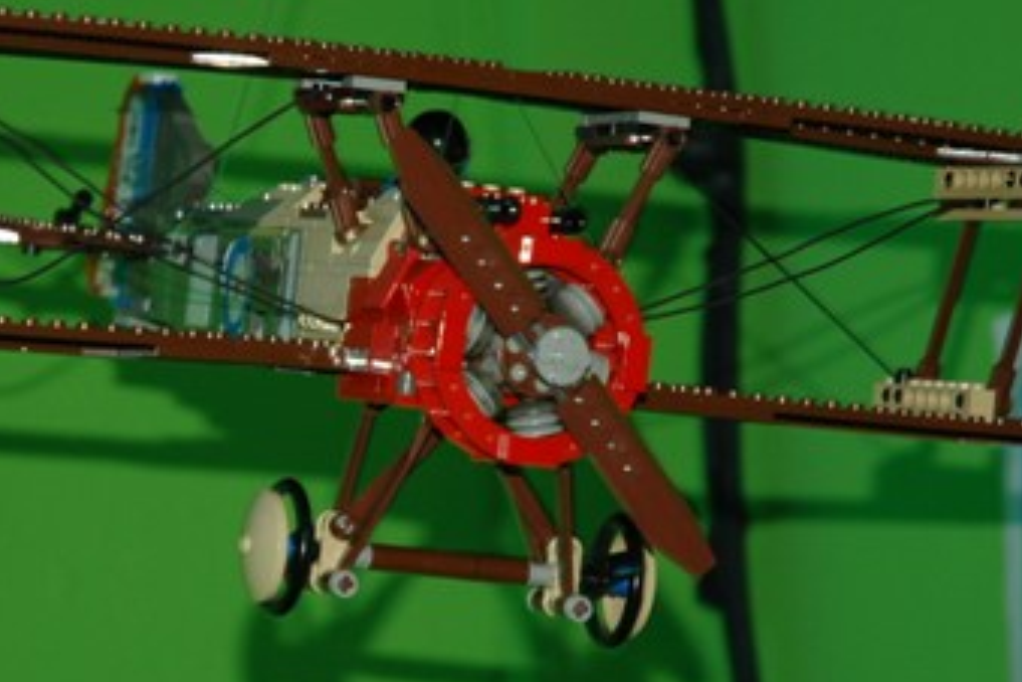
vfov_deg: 6.9
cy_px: 347
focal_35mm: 198
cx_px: 374
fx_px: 5621
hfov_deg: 10.4
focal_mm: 70
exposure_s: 1/60
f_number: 4.5
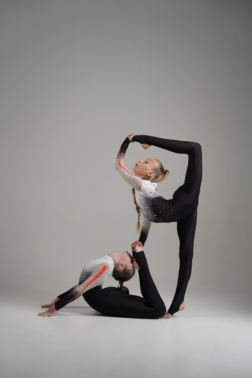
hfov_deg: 27.7
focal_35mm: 49
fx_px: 511
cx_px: 126
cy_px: 189
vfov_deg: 40.6
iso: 1000
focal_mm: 48.7
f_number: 3.2
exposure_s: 1/640
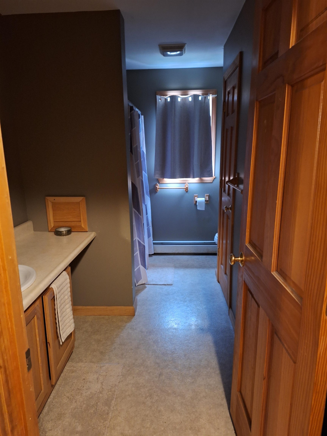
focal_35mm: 23
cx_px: 164
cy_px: 218
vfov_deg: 73.9
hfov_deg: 58.9
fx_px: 290
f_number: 1.8
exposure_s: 1/20
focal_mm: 5.54
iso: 500
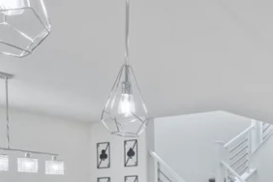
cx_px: 470
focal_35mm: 58
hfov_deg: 22.8
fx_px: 440
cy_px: 228
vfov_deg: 21.4
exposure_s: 1/750
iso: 4000
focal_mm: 16
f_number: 6.3
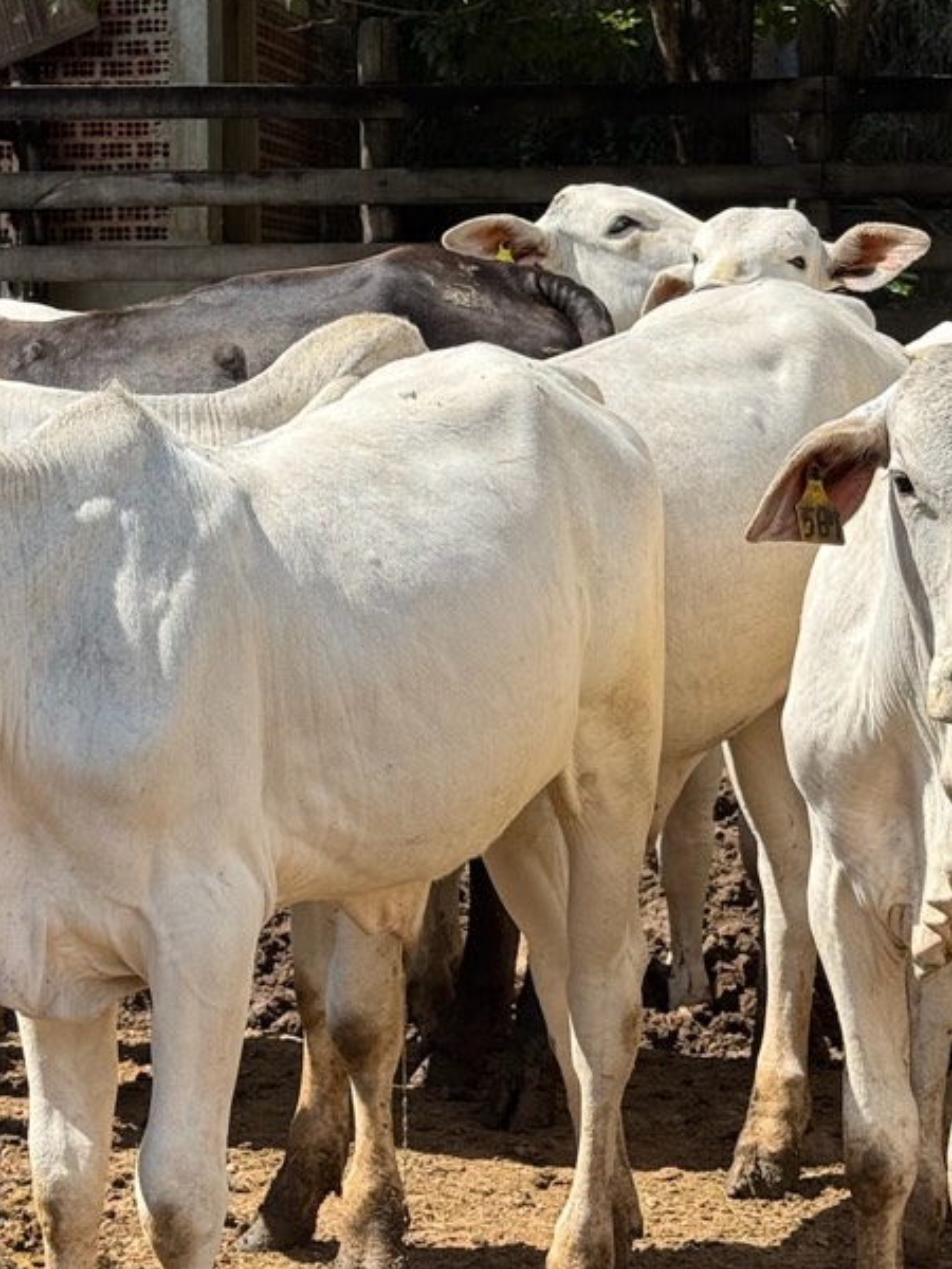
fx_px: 3520
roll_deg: +0.4
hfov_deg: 15.4
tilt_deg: -1.8
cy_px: 427
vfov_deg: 20.4
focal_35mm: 96
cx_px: 298
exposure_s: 1/2833
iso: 64
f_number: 1.78
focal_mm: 6.76
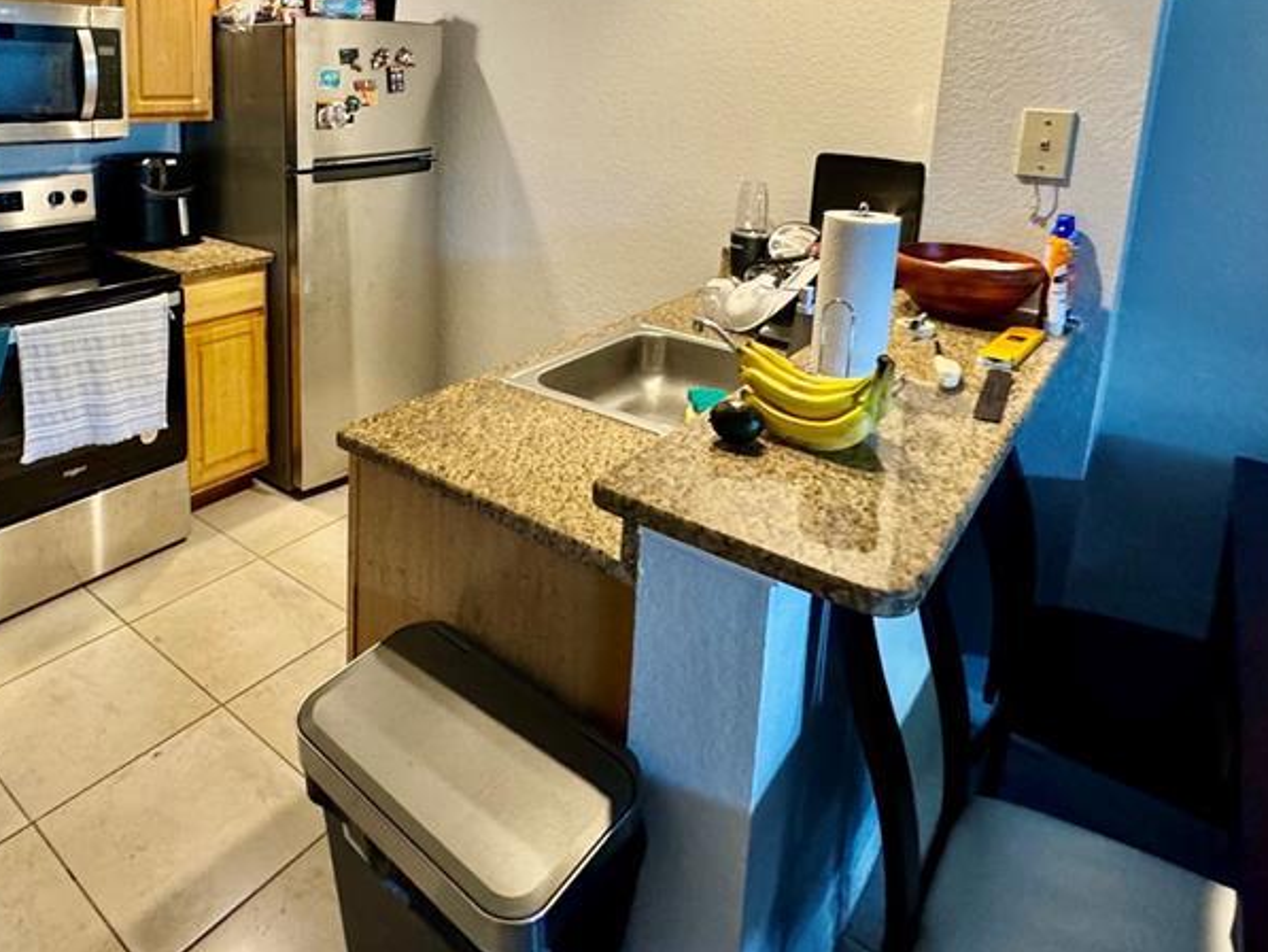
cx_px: 446
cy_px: 208
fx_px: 879
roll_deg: +0.5
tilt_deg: -8.2
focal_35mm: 24
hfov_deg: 70.0
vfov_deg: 53.5
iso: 320
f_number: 2.2
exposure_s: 1/60
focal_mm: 2.22
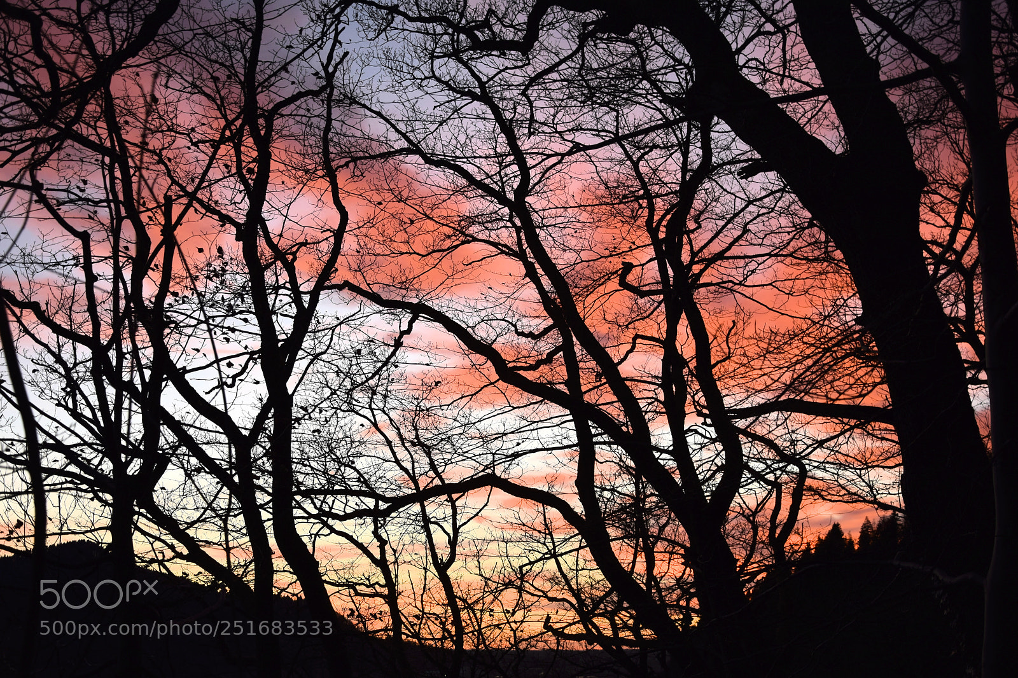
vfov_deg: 31.9
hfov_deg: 46.4
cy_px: 339
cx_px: 509
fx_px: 1187
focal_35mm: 42
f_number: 5
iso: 100
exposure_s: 1/30
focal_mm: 28
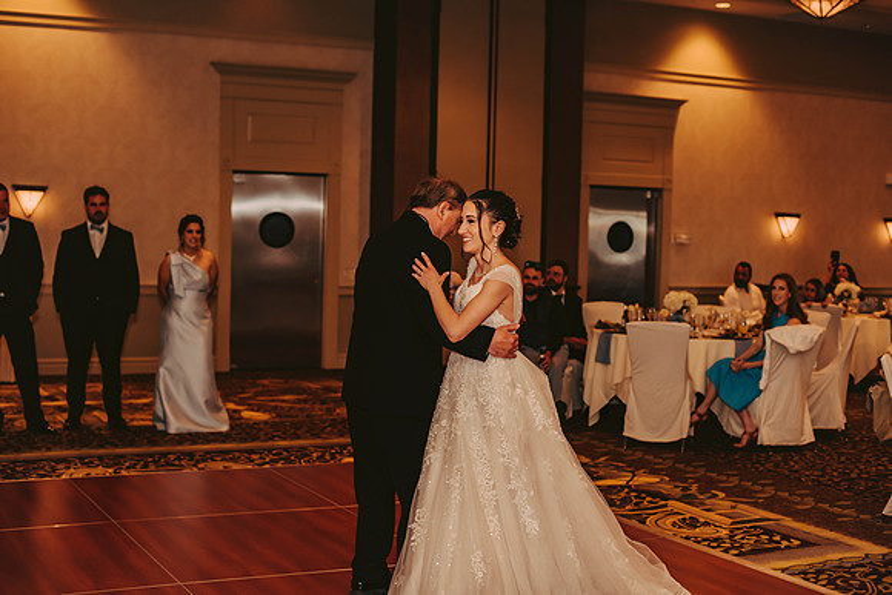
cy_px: 298
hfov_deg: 39.6
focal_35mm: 50
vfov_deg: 27.0
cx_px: 446
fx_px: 1239
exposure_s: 1/125
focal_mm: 50
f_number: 2.5
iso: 800
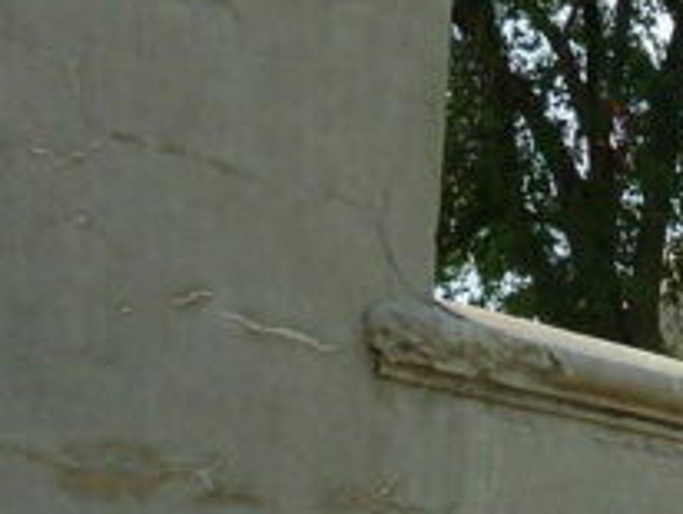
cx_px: 1008
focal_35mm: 124
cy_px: 789
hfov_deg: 14.8
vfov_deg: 11.4
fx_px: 2449
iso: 80
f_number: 4
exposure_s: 1/400
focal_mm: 4.1
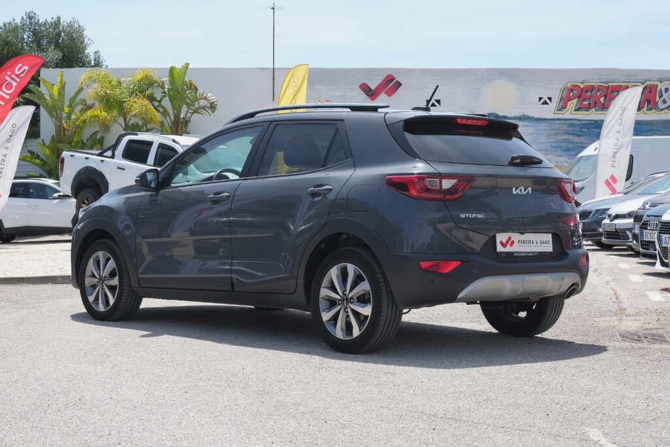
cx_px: 335
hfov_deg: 31.9
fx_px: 1173
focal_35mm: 63
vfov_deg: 21.6
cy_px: 224
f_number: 9
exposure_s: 1/180
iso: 160
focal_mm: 42
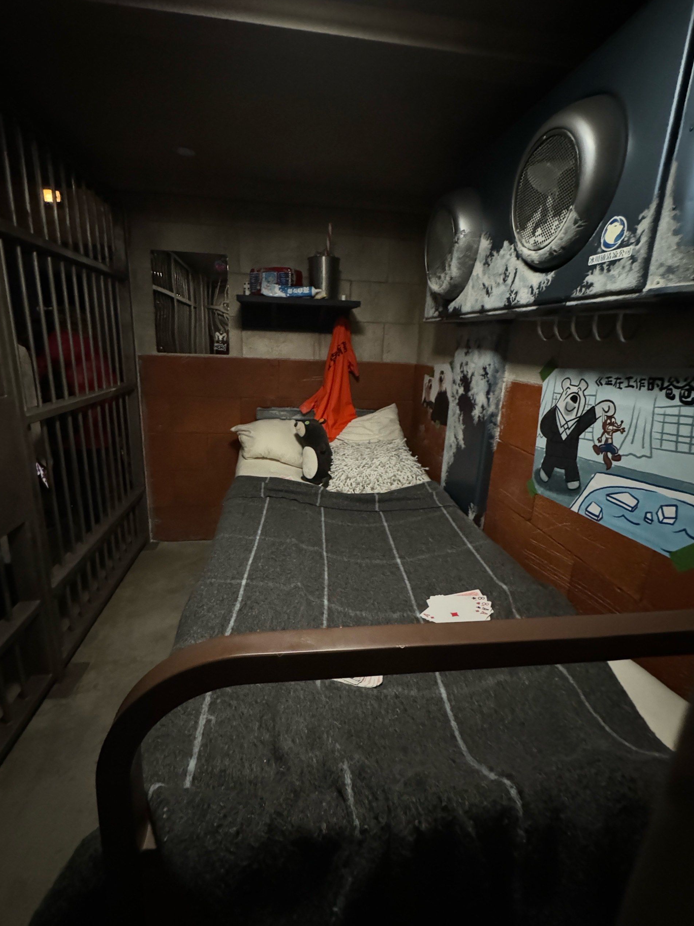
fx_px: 401
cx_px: 326
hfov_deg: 81.7
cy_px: 441
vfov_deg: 98.1
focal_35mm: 15
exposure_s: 1/30
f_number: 2.2
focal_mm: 2.22
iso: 2500
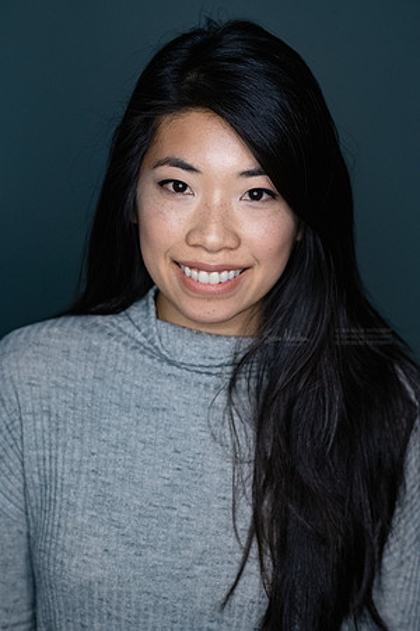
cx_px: 210
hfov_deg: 16.1
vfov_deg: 23.9
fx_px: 1487
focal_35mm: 85
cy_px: 316
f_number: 3.5
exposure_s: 1/400
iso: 2000
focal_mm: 85
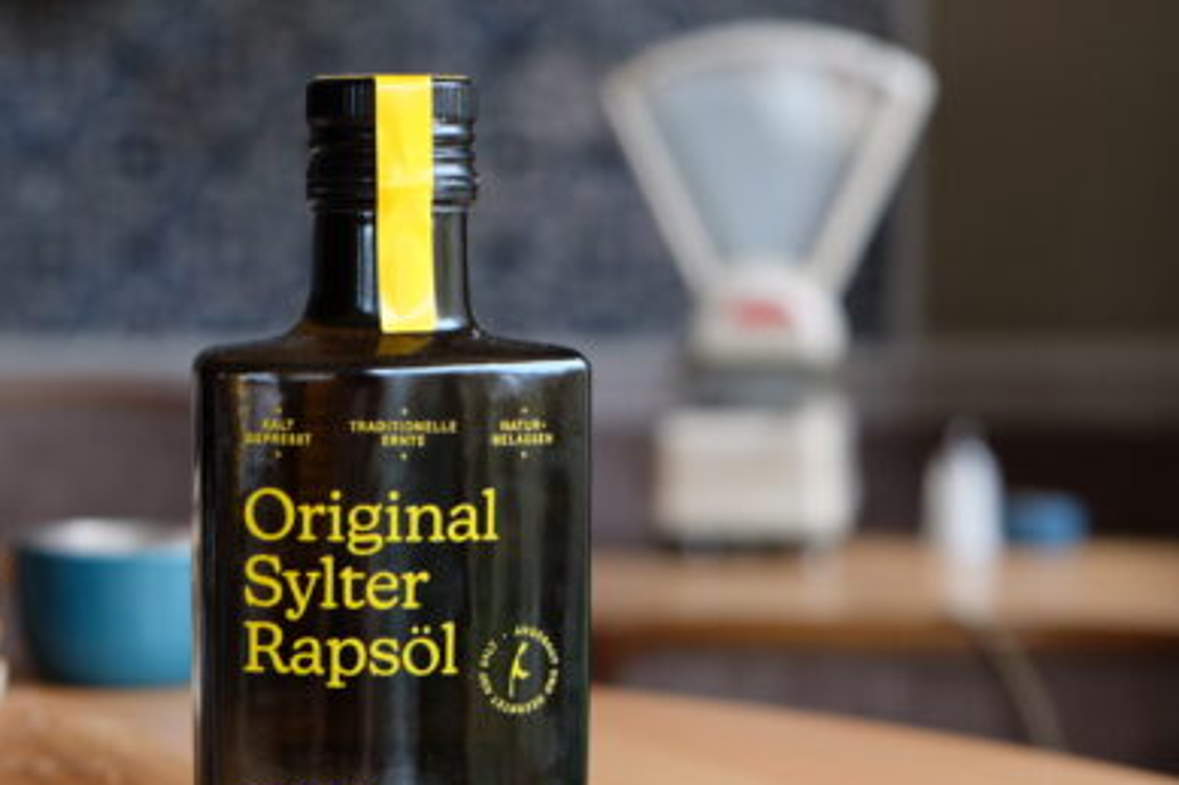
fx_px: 2979
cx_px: 464
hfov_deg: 22.4
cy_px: 582
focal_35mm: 91
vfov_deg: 15.0
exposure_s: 1/30
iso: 800
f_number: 4
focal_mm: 39
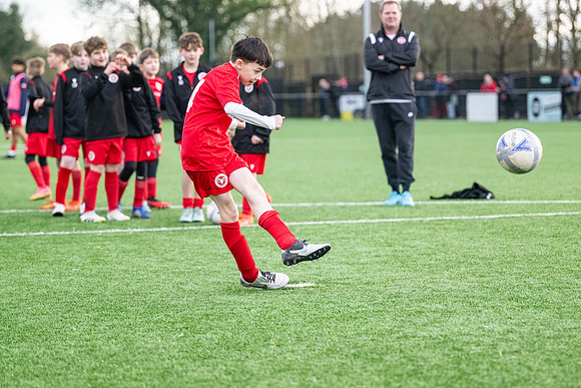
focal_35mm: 145
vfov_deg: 9.5
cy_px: 194
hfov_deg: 14.2
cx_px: 290
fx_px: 2341
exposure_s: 1/1600
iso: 2000
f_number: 4
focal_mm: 145
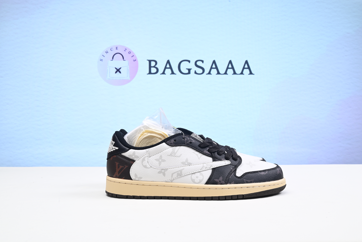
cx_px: 181
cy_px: 121
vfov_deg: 36.0
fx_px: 372
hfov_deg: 51.9
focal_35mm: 37
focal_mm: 37
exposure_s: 1/2
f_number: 16
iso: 100
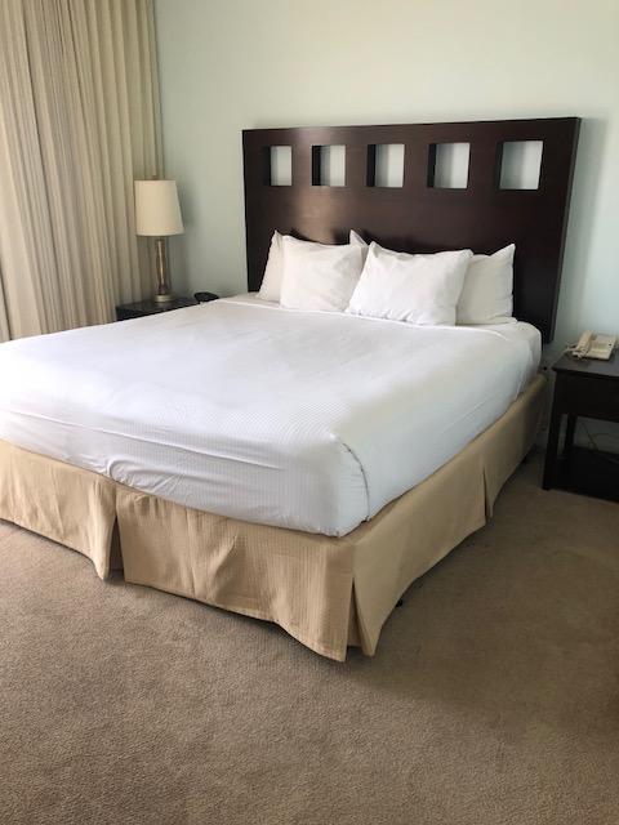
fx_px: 668
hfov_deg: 49.7
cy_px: 412
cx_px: 310
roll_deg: +1.4
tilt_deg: -20.5
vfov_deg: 63.4
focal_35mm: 28
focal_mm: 3.99
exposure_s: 1/30
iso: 25
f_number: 1.8
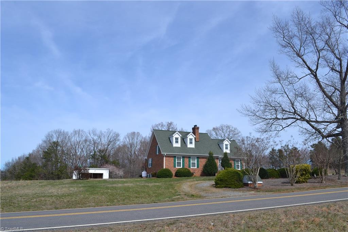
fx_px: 319
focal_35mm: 33
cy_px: 116
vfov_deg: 39.9
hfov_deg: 57.2
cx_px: 174
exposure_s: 1/250
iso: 100
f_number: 8
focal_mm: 22
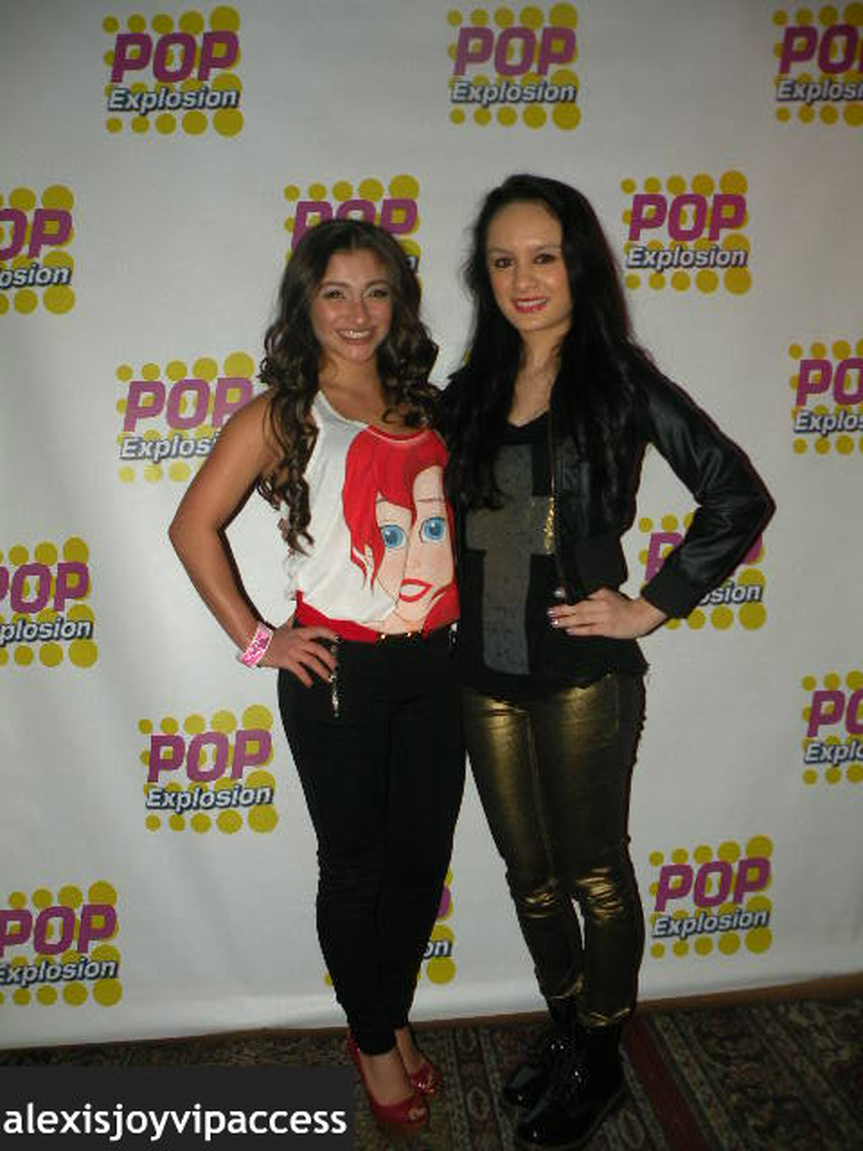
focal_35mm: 27
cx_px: 432
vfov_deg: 65.3
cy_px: 576
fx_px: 898
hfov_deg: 51.4
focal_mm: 4.7
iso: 64
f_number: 2.8
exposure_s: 1/60
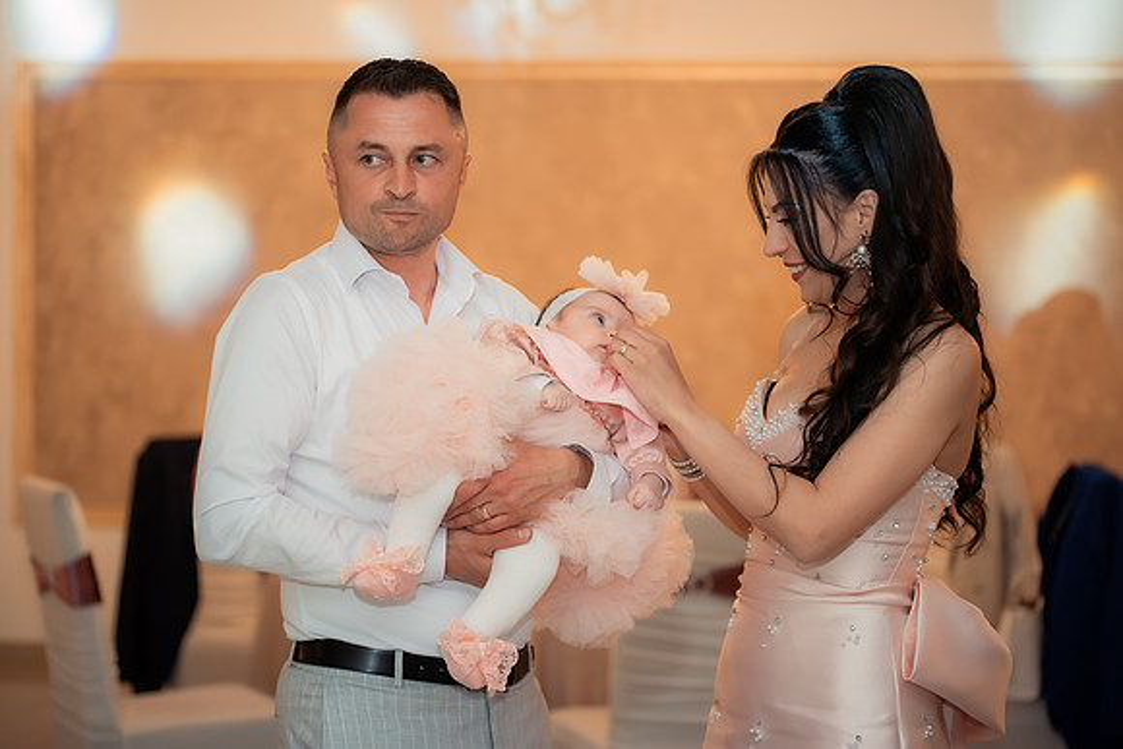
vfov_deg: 14.3
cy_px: 360
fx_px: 2993
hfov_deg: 21.2
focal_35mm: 96
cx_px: 562
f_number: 3
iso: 2000
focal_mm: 90
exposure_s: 1/250
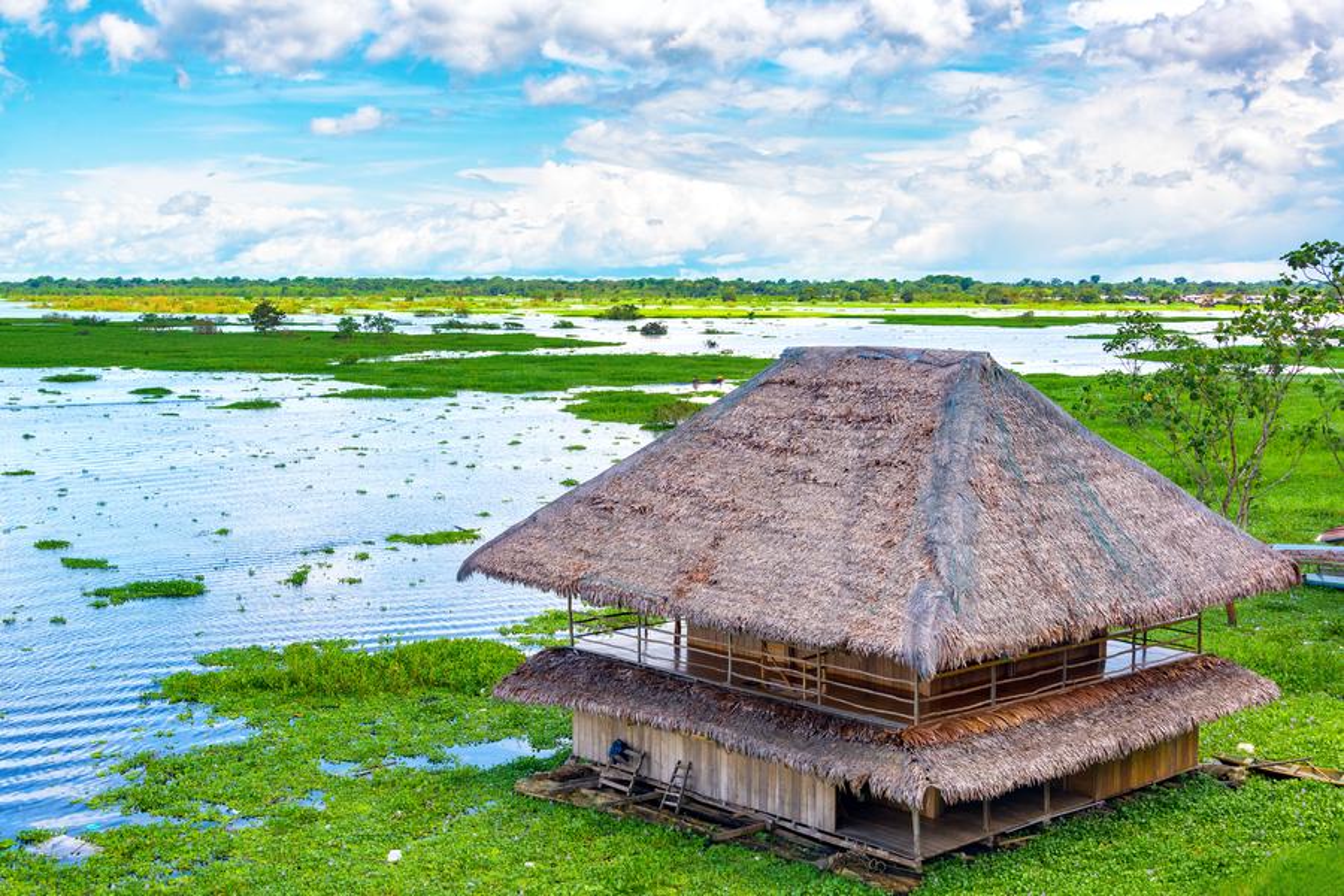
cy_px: 448
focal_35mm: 45
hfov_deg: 43.6
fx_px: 1680
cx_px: 672
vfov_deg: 29.9
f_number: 8
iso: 200
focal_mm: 45
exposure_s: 1/250
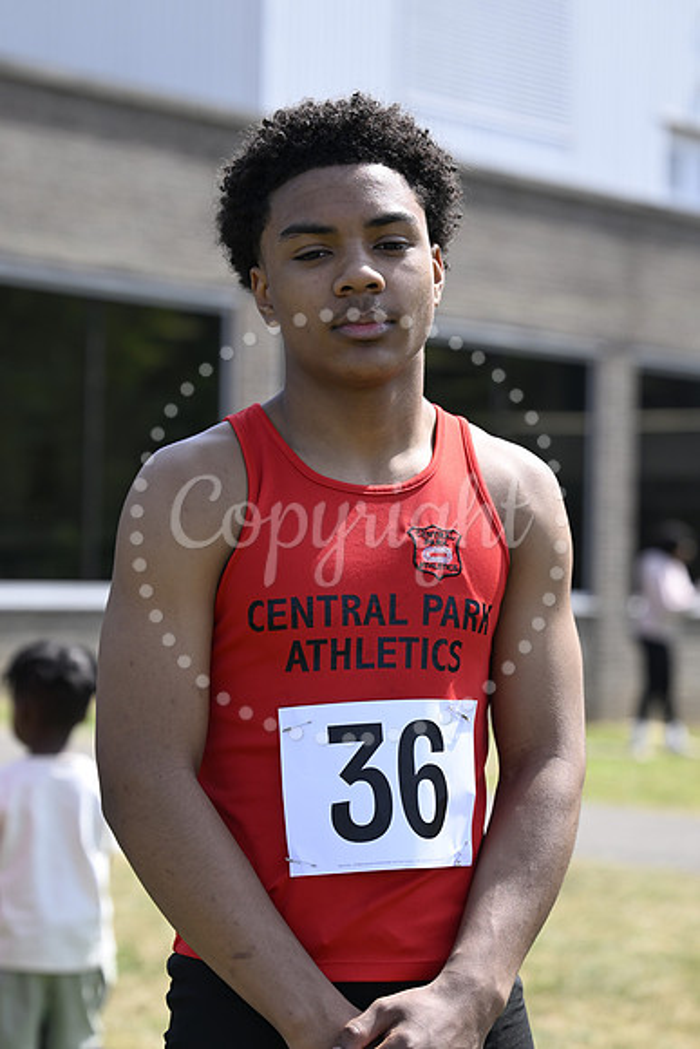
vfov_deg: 19.5
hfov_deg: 13.0
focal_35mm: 105
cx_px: 350
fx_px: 3060
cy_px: 524
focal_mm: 70
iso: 125
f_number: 3.2
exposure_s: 1/1000
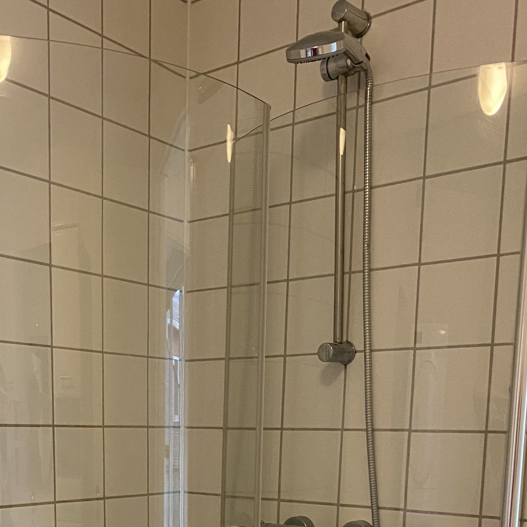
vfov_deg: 29.2
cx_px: 165
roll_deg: -1.2
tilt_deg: -9.2
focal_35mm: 53
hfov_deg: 31.9
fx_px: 913
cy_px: 577
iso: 250
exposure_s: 1/50
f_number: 1.8
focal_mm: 4.25
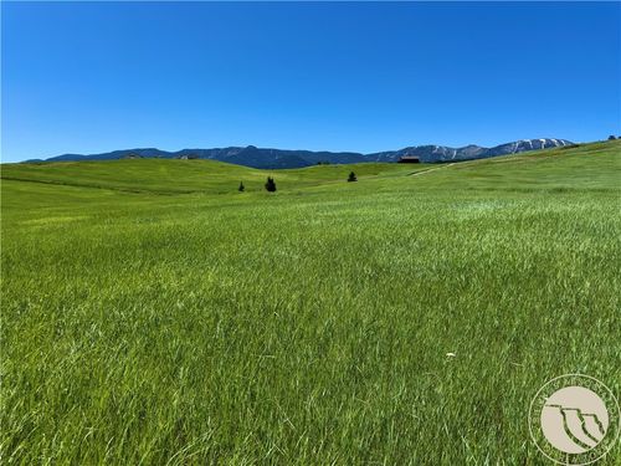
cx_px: 310
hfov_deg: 71.6
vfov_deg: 56.8
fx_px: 431
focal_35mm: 24
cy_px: 233
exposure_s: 1/4950
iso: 80
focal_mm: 6.76
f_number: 1.78
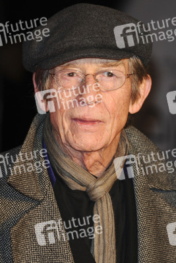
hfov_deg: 4.6
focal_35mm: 300
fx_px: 2198
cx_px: 88
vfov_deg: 6.9
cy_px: 132
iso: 500
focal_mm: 200
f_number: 4
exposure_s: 1/200
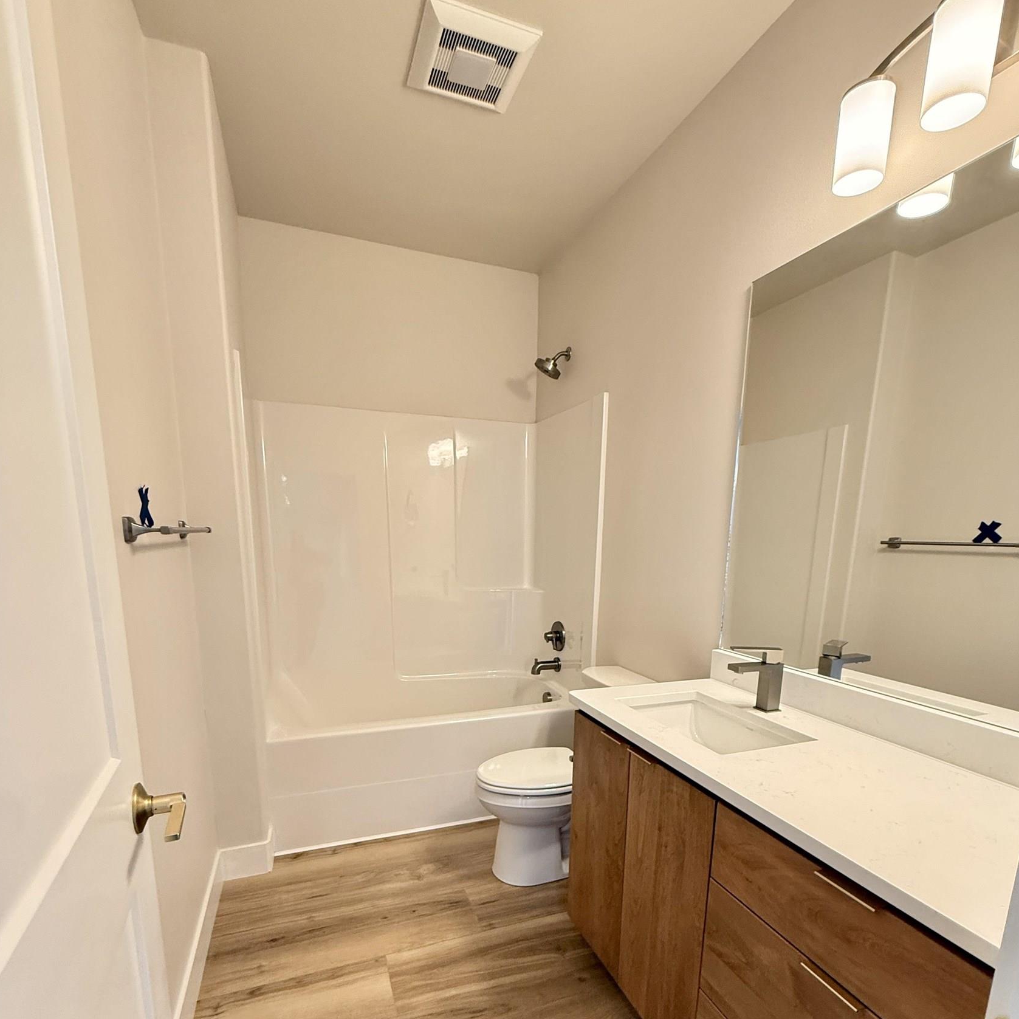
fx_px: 566
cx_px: 517
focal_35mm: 17
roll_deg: -1.1
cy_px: 650
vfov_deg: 82.0
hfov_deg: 84.0
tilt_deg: -11.2
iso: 250
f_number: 2.2
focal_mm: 2.22
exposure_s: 1/60
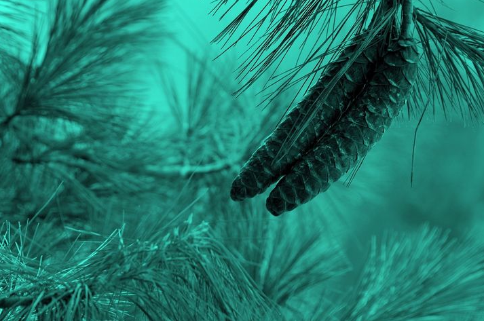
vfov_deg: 4.3
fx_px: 4322
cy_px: 124
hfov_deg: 6.4
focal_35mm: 322
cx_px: 206
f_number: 7.1
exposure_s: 1/100
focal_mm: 170
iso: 200
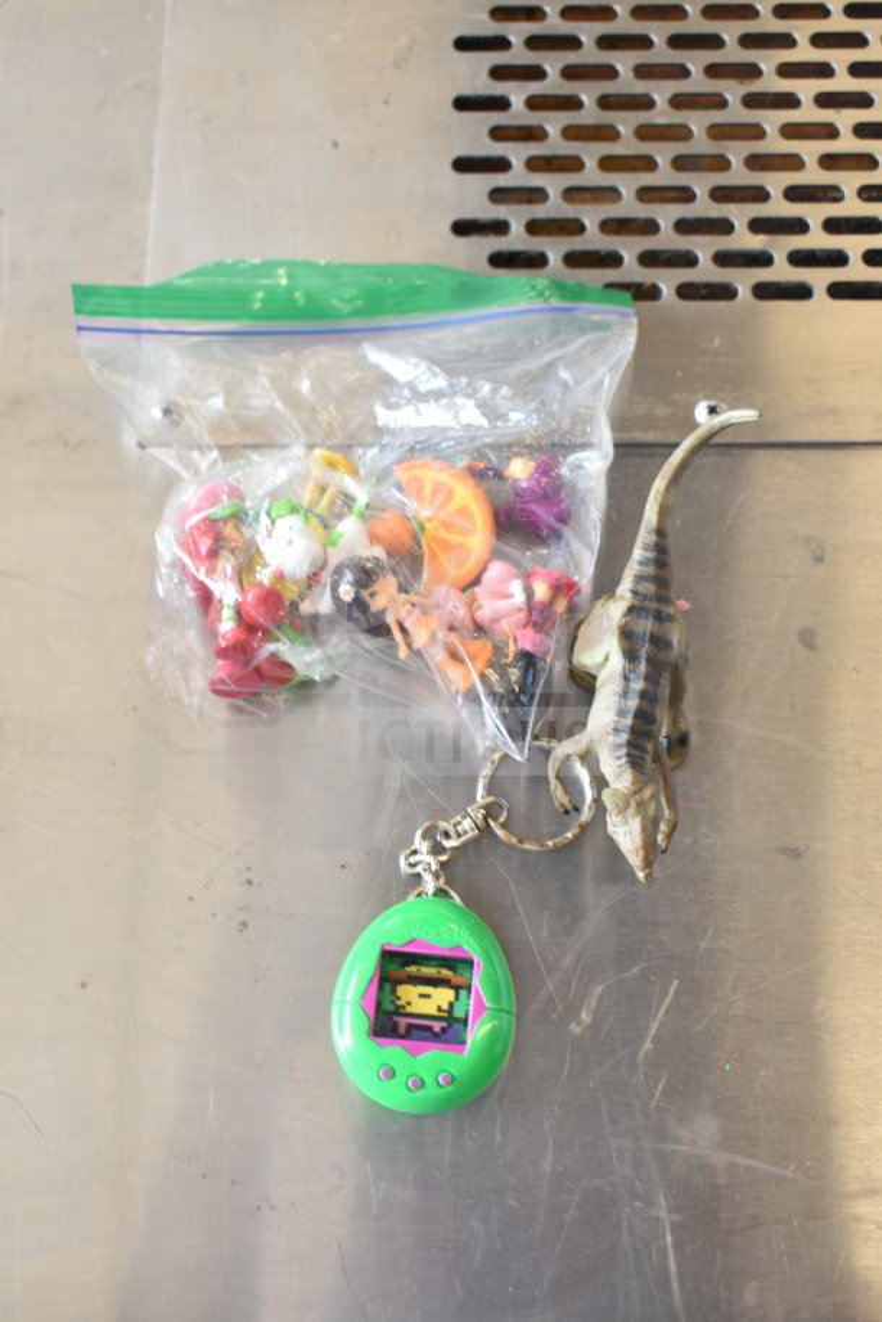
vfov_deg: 41.1
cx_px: 441
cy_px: 661
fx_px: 1764
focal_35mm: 48
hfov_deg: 28.1
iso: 400
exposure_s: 1/50
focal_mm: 32
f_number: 4.5
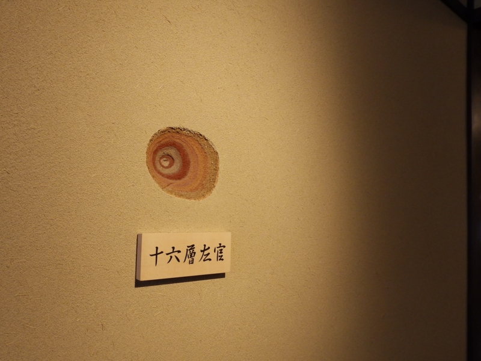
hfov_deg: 76.4
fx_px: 306
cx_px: 240
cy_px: 180
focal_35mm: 22
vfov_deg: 61.1
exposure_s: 1/30
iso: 160
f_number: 3.4
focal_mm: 4
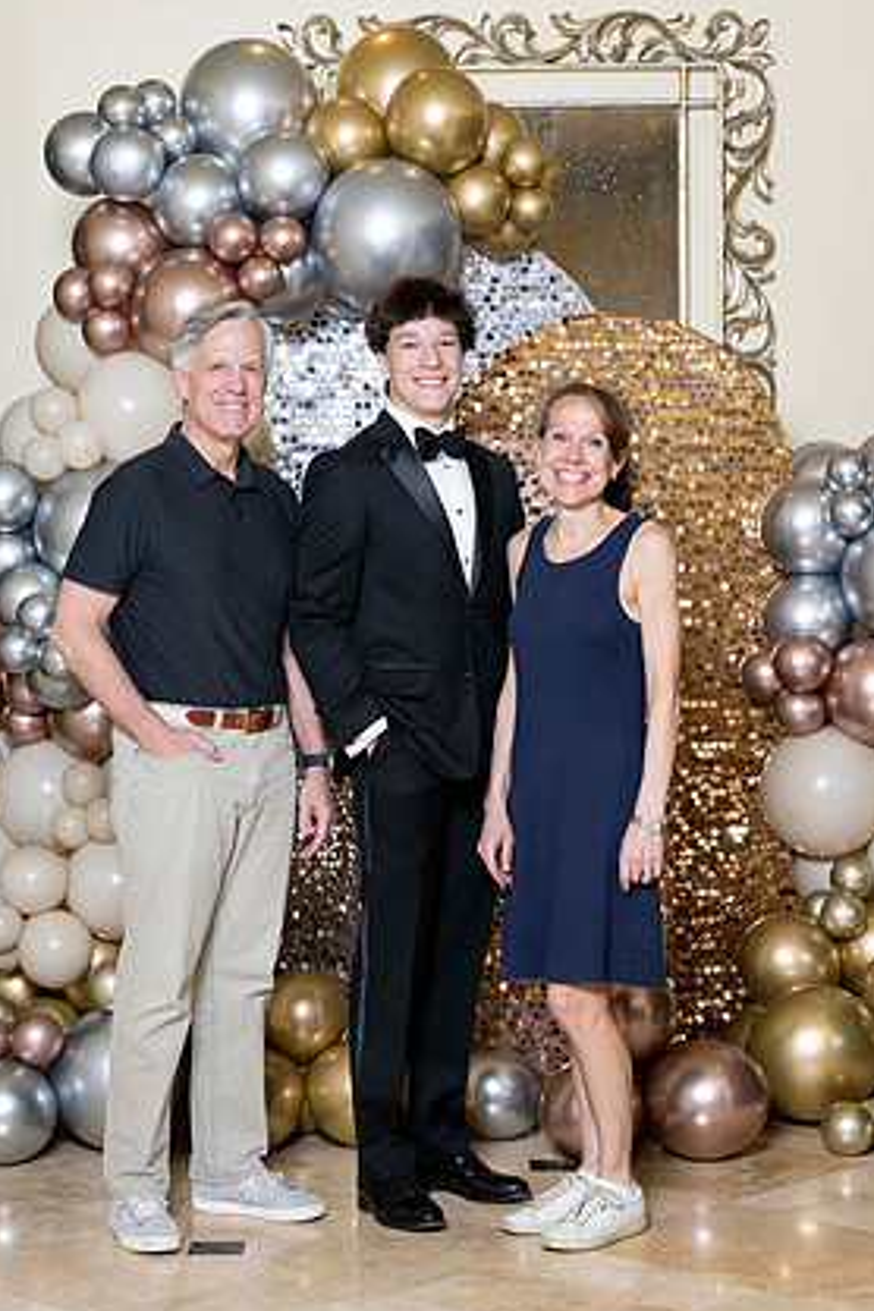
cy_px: 676
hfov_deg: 16.5
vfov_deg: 24.5
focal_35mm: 83
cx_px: 409
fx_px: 3022
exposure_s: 1/200
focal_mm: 77
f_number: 5.6
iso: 250
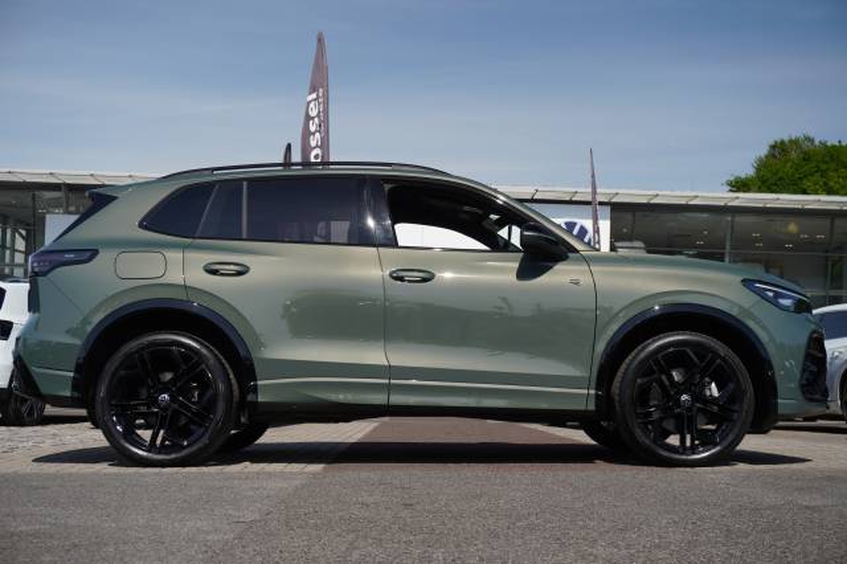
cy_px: 282
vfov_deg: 28.9
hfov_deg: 42.3
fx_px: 1093
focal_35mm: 46
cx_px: 424
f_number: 5.6
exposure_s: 1/800
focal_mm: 31
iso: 200
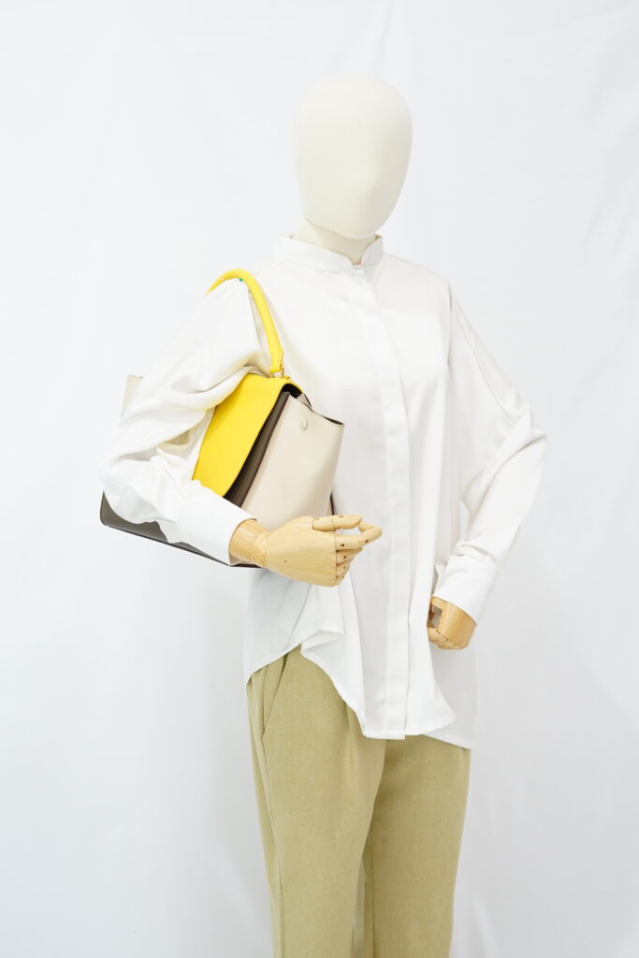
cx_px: 320
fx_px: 1331
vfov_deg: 39.6
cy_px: 479
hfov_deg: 27.0
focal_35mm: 50
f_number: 6.3
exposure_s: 1/8
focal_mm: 50
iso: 640
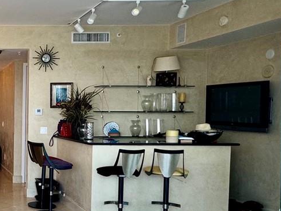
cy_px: 130
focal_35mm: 46
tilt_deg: -3.3
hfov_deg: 32.9
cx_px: -66
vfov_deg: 31.4
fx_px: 373
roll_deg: -1.0
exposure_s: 1/120
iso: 200
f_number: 2.2
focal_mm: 2.22
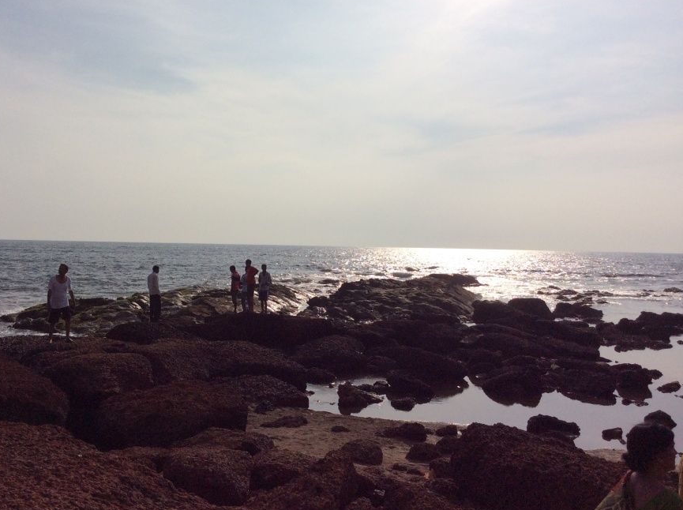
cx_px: 301
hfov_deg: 50.1
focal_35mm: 37
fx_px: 729
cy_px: 253
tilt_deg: +0.4
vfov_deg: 38.6
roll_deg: +0.3
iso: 32
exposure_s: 1/7194
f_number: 2.4
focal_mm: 3.3
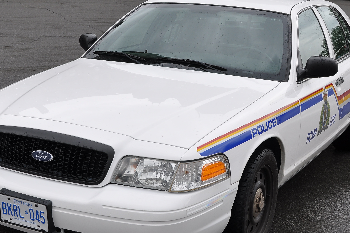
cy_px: 121
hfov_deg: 28.5
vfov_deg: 19.1
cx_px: 158
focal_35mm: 71
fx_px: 689
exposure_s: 1/160
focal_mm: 28
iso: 200
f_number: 6.3
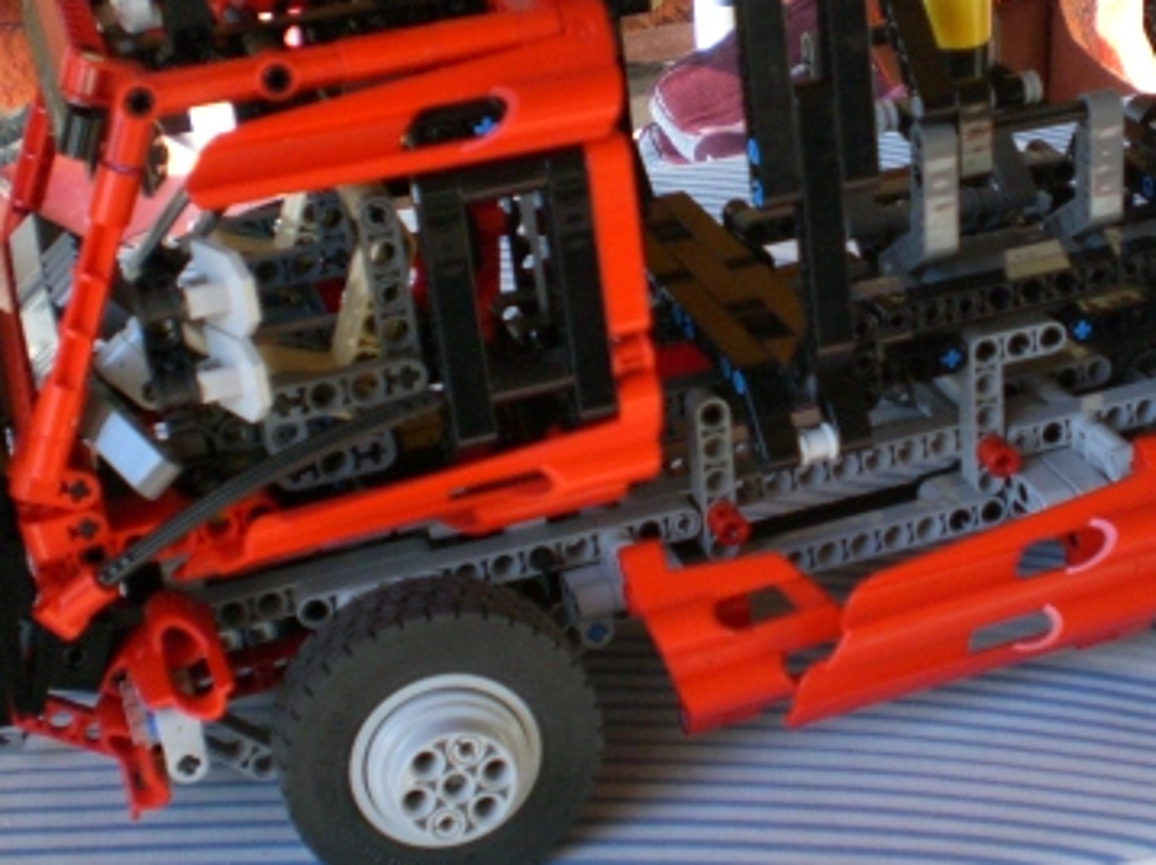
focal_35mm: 68
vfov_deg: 21.5
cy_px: 313
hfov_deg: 28.1
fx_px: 2269
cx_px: 898
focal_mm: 6.3
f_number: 3.1
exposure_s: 1/125
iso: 200
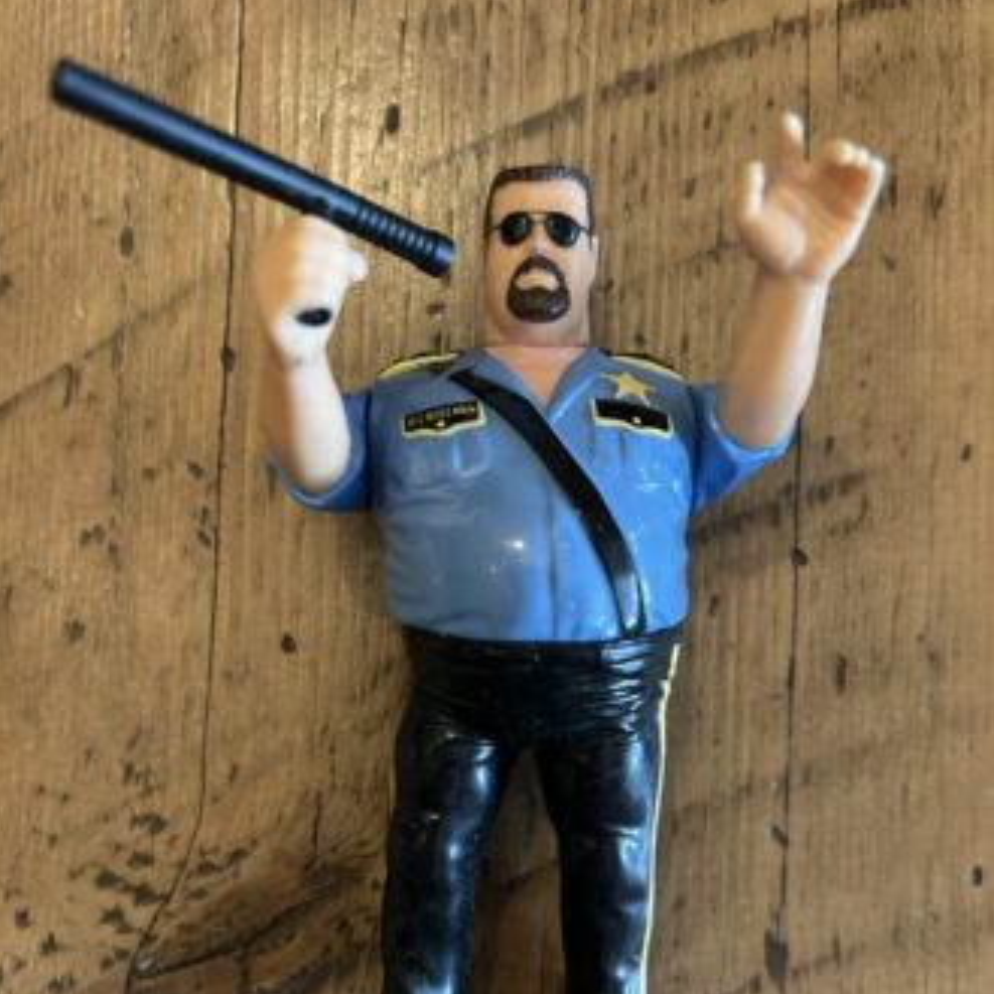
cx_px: 494
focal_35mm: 31
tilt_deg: -87.6
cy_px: 607
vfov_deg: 52.1
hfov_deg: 52.5
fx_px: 1007
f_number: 1.5
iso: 500
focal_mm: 5.7
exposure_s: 1/60
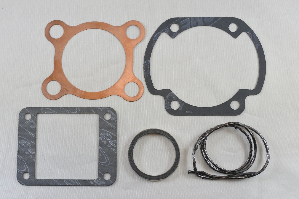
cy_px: 100
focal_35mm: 34
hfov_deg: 55.8
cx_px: 150
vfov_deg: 38.9
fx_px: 282
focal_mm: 12.8
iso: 400
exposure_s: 1/200
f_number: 4
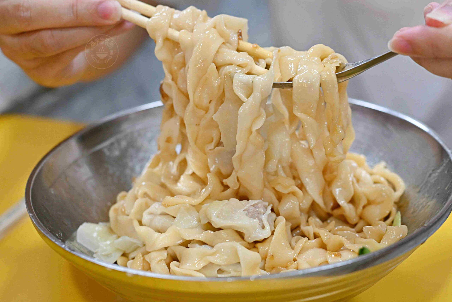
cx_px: 226
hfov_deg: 27.0
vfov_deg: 18.2
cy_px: 151
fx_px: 942
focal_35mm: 75
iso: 900
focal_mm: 50
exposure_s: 1/200
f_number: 3.2
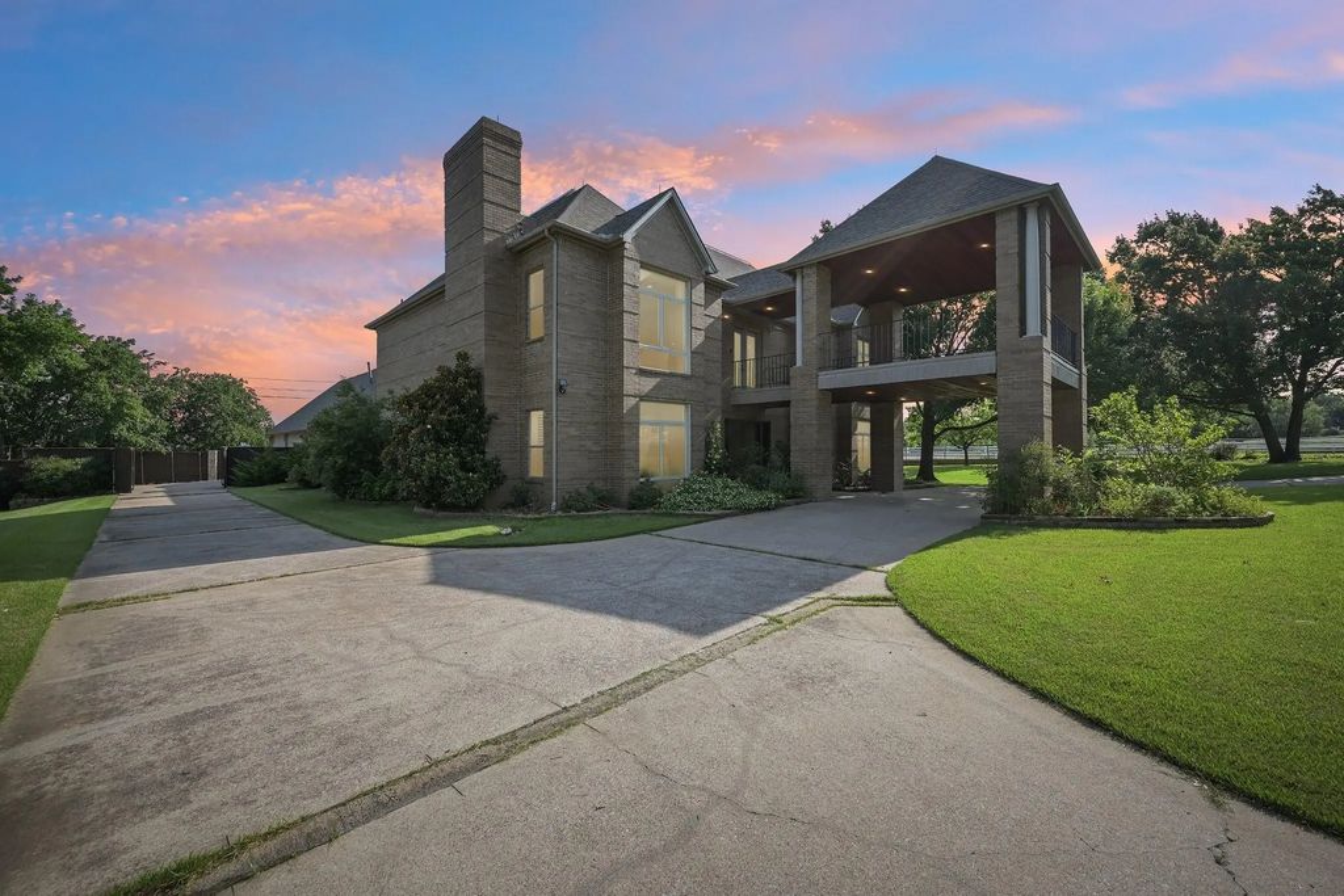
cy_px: 448
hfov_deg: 104.2
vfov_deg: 81.2
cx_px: 672
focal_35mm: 14
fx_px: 523
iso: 250
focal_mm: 14
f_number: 9
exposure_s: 1/250
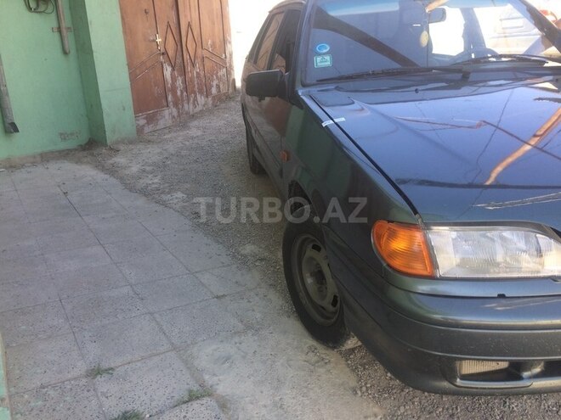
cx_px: 280
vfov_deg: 48.2
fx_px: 470
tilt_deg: -20.6
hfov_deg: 61.7
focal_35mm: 29
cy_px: 210
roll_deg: +2.3
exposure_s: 1/222
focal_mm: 4.15
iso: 32
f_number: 2.2
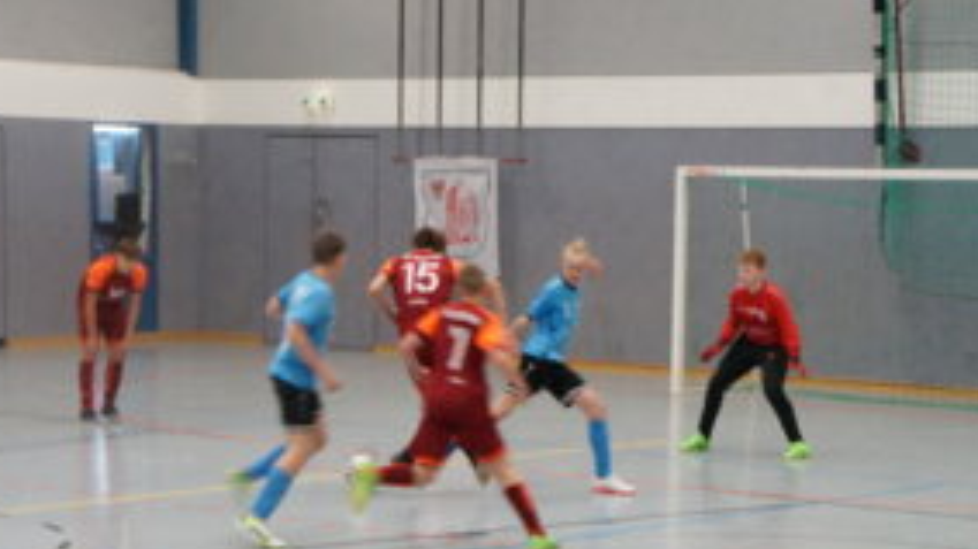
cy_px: 425
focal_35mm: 102
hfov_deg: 20.9
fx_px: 2644
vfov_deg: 11.8
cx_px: 529
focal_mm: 46
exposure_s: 1/50
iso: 3200
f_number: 11
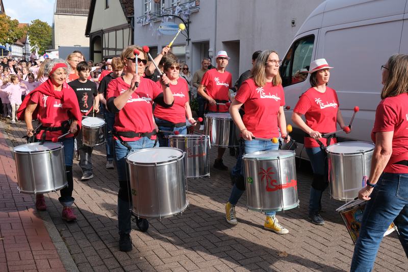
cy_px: 136
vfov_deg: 31.9
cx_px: 204
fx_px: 476
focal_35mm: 42
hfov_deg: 46.4
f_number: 7.1
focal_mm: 27.7
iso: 400
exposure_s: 1/320
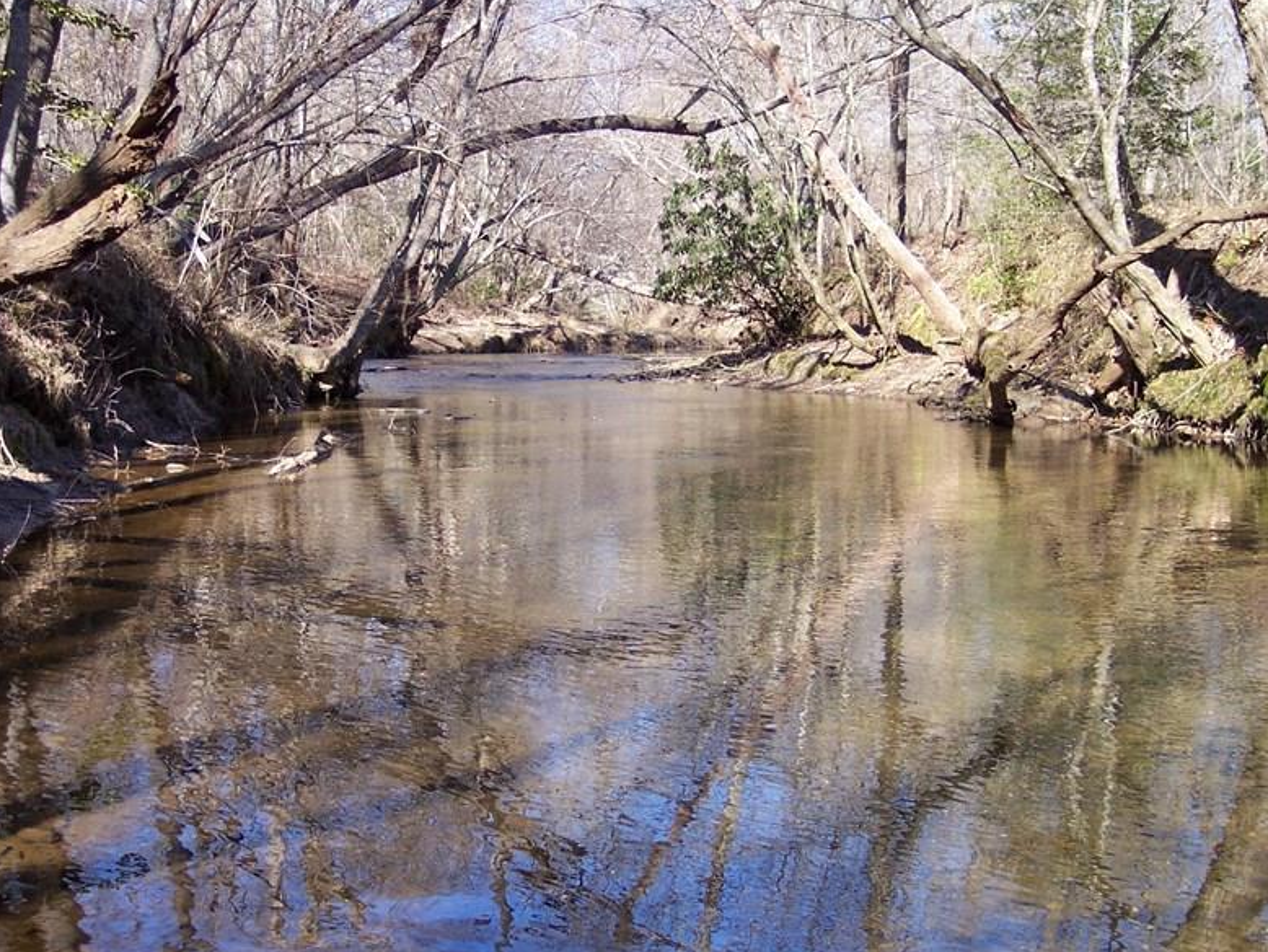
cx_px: 645
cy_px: 434
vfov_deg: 29.1
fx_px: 1832
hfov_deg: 38.2
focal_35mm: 50
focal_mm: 8
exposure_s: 1/500
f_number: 2.8
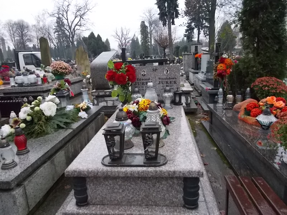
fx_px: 216
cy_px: 108
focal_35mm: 26
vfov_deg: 53.1
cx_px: 144
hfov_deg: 67.3
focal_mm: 4.6
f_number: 3.2
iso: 400
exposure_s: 1/320
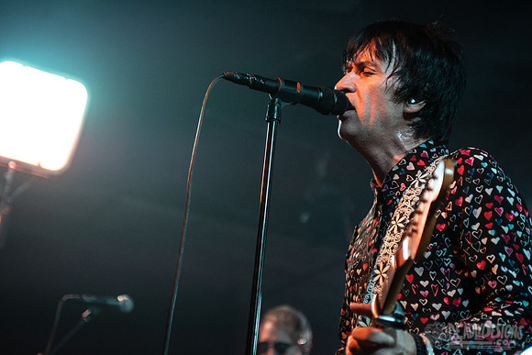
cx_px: 266
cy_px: 160
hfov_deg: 26.4
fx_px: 1135
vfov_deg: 17.8
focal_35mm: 77
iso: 2000
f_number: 2.8
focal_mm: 70
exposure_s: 1/320
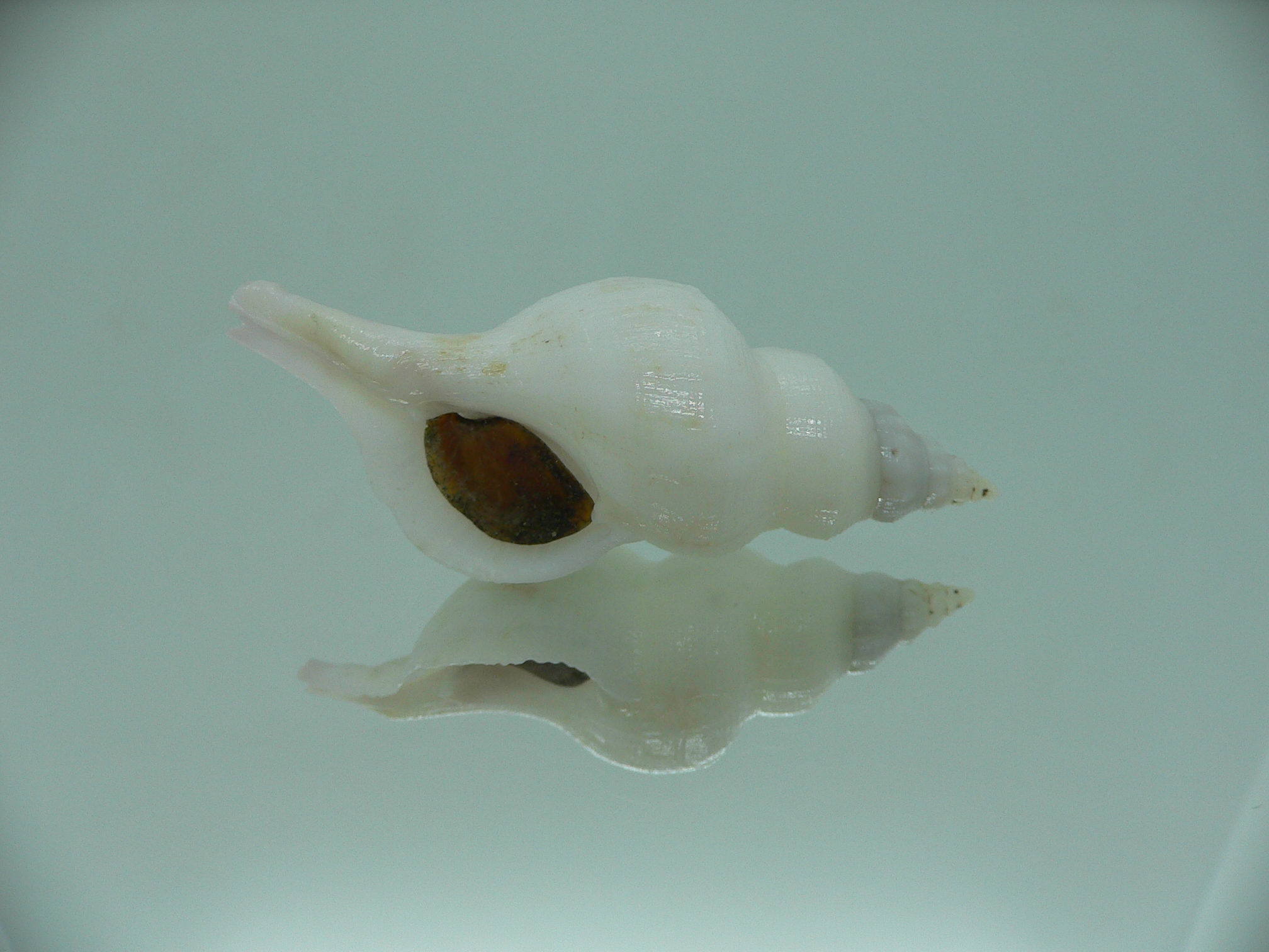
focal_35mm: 35
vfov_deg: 40.7
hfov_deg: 52.6
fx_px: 1283
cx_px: 634
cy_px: 476
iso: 80
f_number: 2.8
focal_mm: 4.6
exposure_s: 1/60
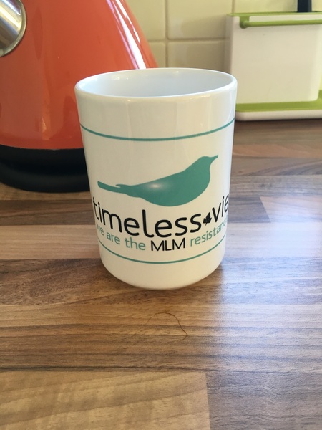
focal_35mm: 29
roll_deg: +2.5
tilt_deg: -30.1
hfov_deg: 48.2
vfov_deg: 61.7
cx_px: 161
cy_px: 215
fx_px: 360
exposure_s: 1/33
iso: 50
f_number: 2.2
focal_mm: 4.15
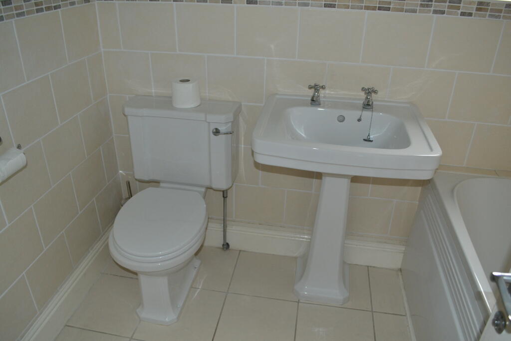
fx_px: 383
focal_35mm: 27
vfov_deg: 47.9
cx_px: 256
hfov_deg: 67.4
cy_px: 170
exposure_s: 1/60
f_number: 3.5
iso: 1100
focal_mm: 18
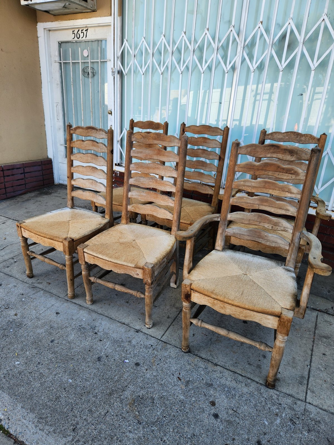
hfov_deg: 58.9
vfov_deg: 73.9
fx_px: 296
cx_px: 167
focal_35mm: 23
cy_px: 222
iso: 20
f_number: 1.8
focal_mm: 5.4
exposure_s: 1/212
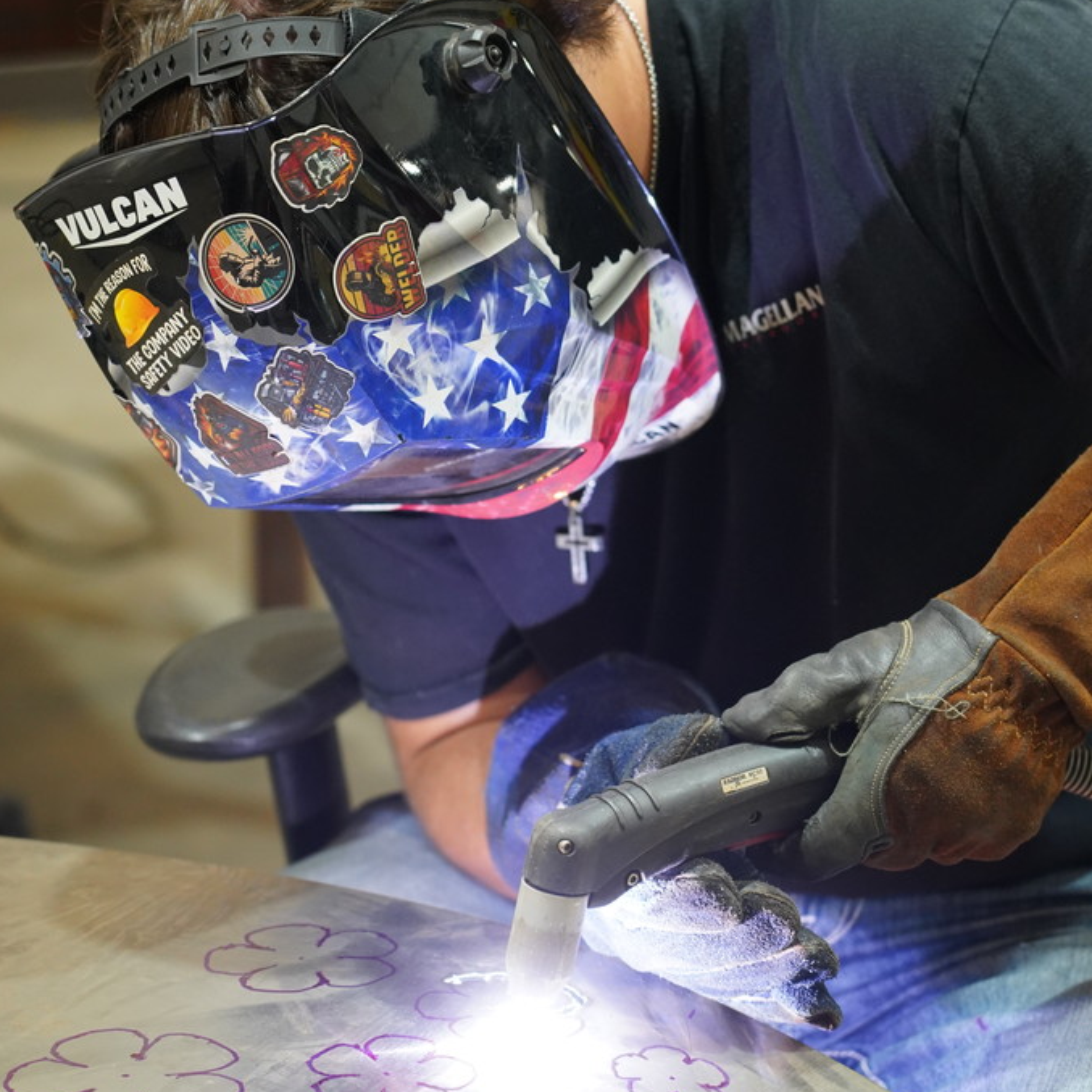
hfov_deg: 12.9
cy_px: 532
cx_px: 546
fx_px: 4818
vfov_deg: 12.9
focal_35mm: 135
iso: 3200
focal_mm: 105
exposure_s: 1/160
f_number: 4
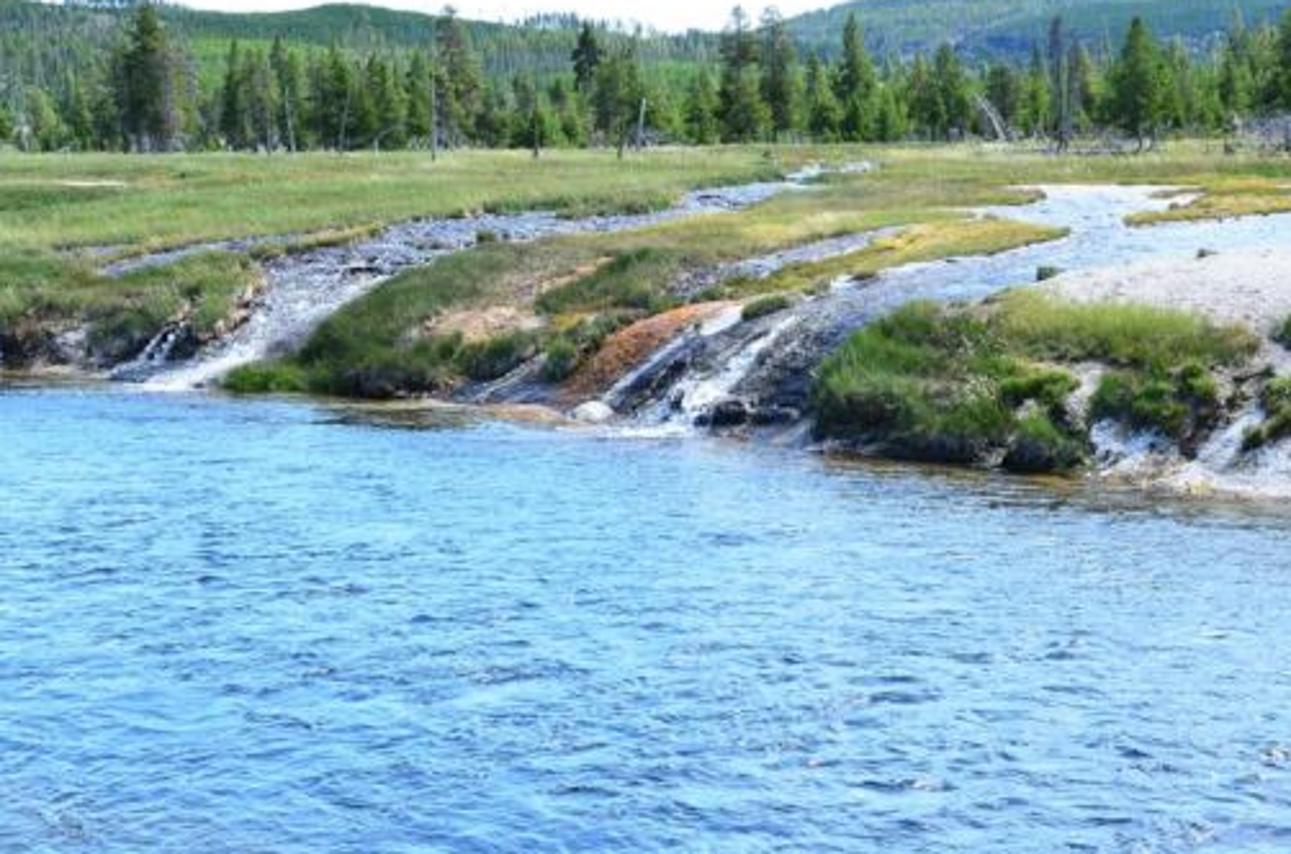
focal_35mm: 65
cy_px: 511
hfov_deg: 30.9
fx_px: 2325
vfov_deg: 20.8
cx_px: 782
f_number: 11
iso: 200
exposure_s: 1/100
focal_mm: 34
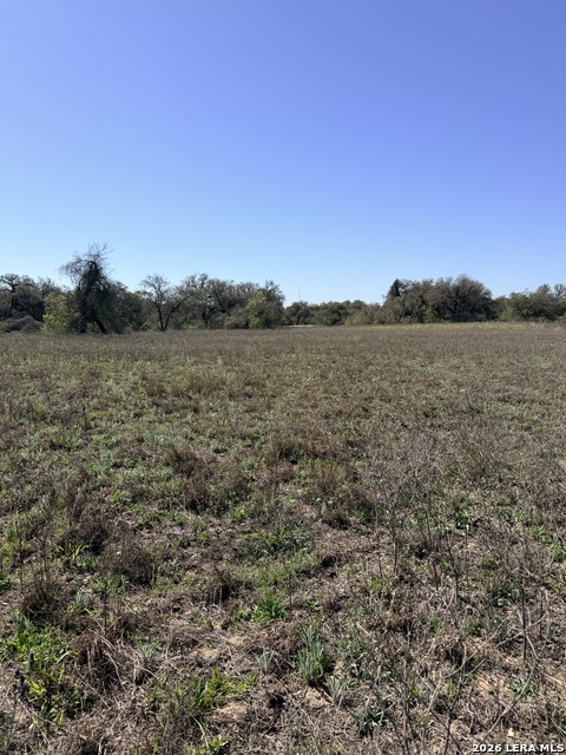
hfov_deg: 56.8
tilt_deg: -6.0
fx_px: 523
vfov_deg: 71.6
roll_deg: +0.9
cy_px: 378
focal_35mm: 24
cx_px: 283
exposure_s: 1/6711
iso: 80
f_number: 1.78
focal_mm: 6.76
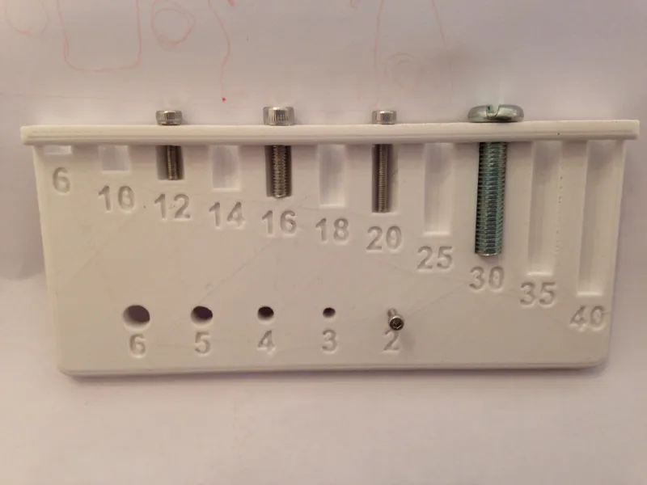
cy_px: 242
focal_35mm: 33
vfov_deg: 42.9
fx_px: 617
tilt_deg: -76.6
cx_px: 324
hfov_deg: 55.4
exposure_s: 1/20
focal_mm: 4.12
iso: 64
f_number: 2.4
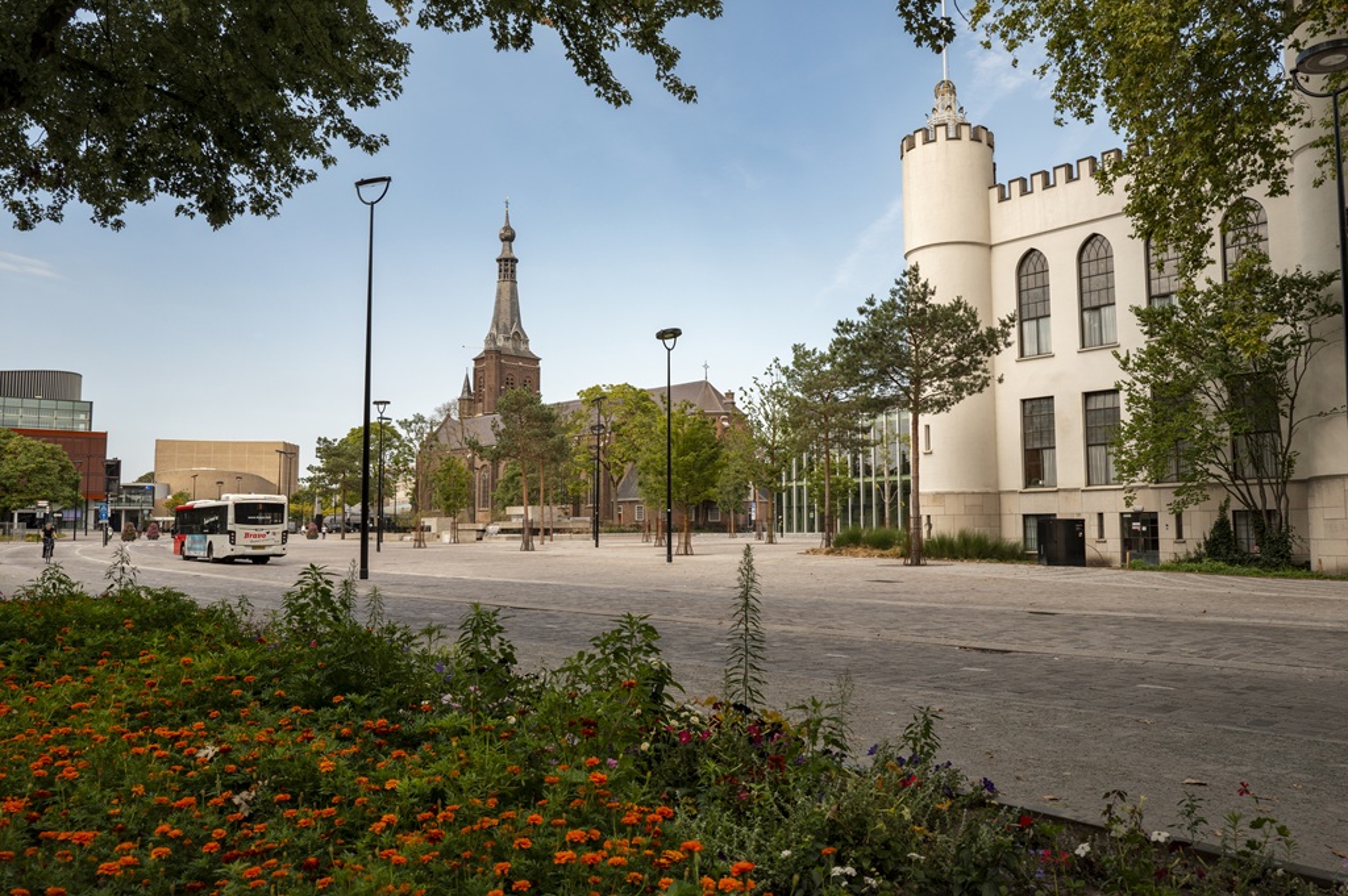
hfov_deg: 65.5
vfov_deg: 46.3
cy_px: 448
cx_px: 674
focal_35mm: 28
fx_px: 1048
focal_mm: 28
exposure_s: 1/250
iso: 200
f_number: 8
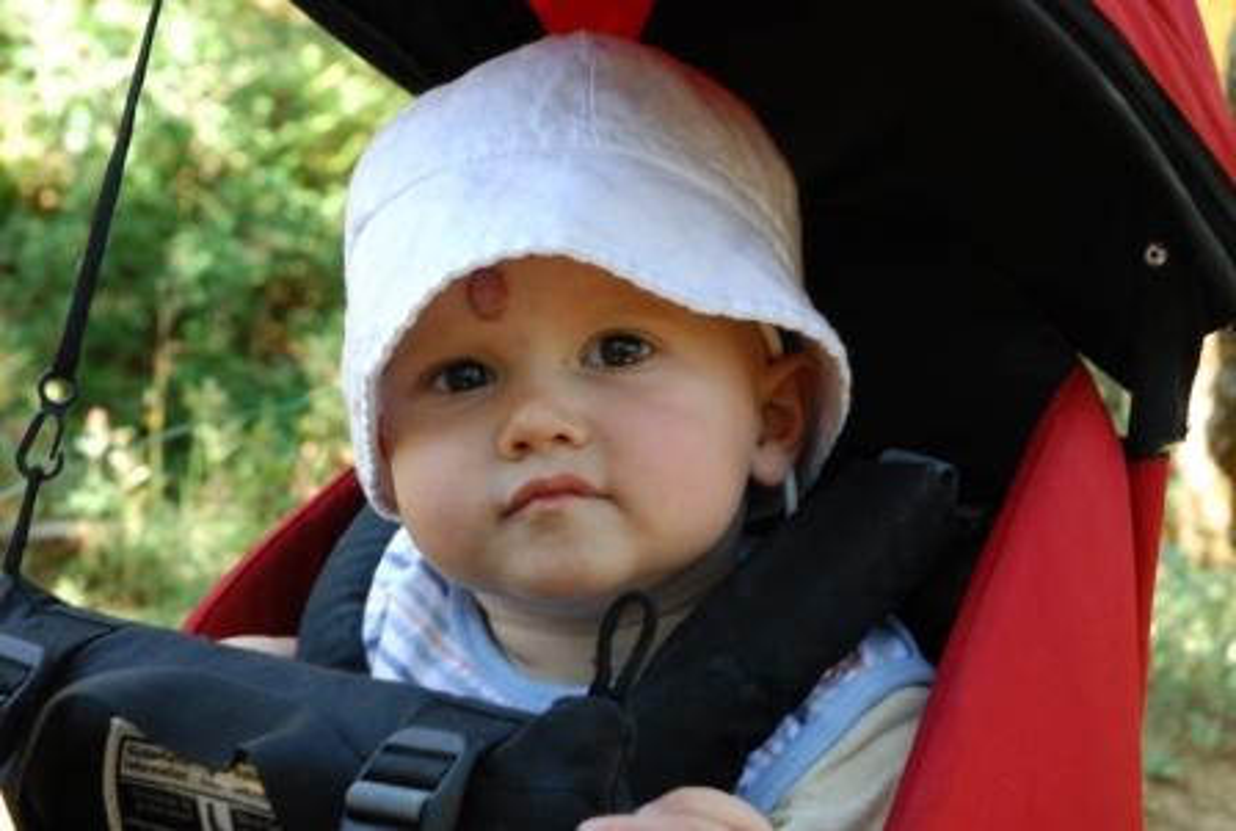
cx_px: 618
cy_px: 416
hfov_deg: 26.9
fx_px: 2581
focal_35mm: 75
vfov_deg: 18.3
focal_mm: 50
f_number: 9
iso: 400
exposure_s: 1/30
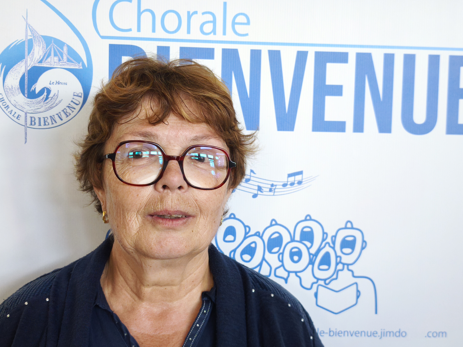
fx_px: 669
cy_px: 176
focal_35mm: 50
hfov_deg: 38.2
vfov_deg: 29.1
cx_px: 227
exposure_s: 1/50
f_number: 1.6
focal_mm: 6.57
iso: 250
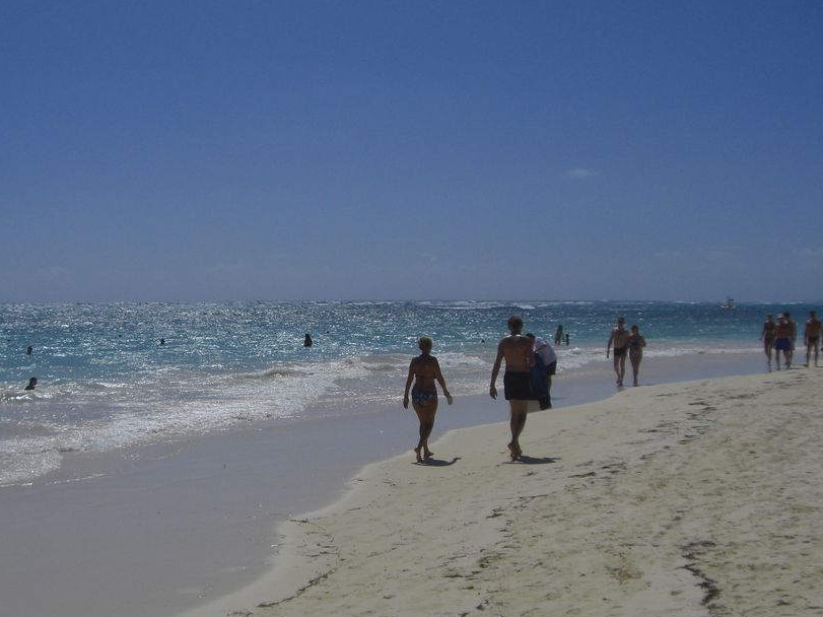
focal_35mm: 48
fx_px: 1141
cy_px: 339
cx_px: 319
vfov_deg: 30.2
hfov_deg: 39.4
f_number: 8
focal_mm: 6.2
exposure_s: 1/800
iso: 64
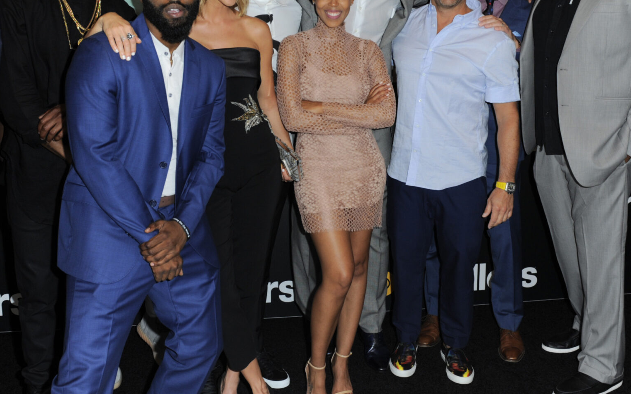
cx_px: 323
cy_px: 112
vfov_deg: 30.8
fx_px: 705
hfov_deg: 48.2
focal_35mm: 41
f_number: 5.6
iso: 400
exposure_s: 1/160
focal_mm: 24
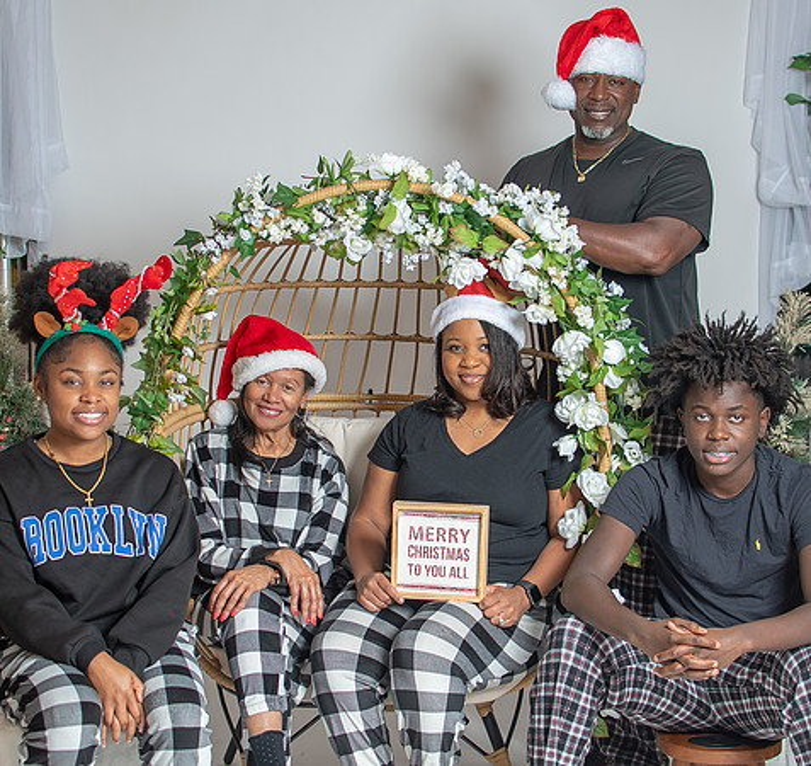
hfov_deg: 27.5
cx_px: 431
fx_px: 1657
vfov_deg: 26.0
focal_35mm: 64
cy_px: 383
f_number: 3.2
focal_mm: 35
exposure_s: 1/250
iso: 100
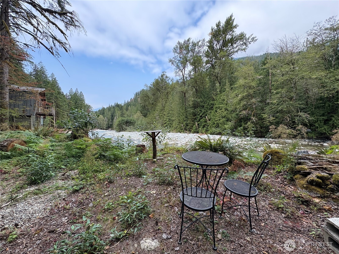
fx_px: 137
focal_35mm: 14
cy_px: 127
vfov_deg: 85.7
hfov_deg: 102.1
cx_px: 170
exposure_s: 1/488
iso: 64
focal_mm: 2.22
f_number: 2.2
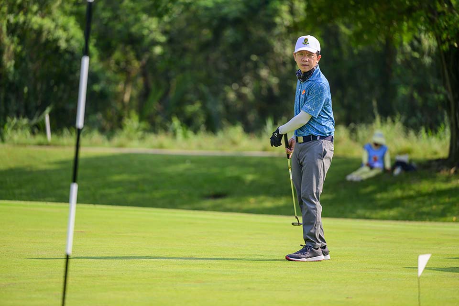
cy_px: 153
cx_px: 230
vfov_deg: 6.9
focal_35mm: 200
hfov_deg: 10.3
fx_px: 2550
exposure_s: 1/4000
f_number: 2.8
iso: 500
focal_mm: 200
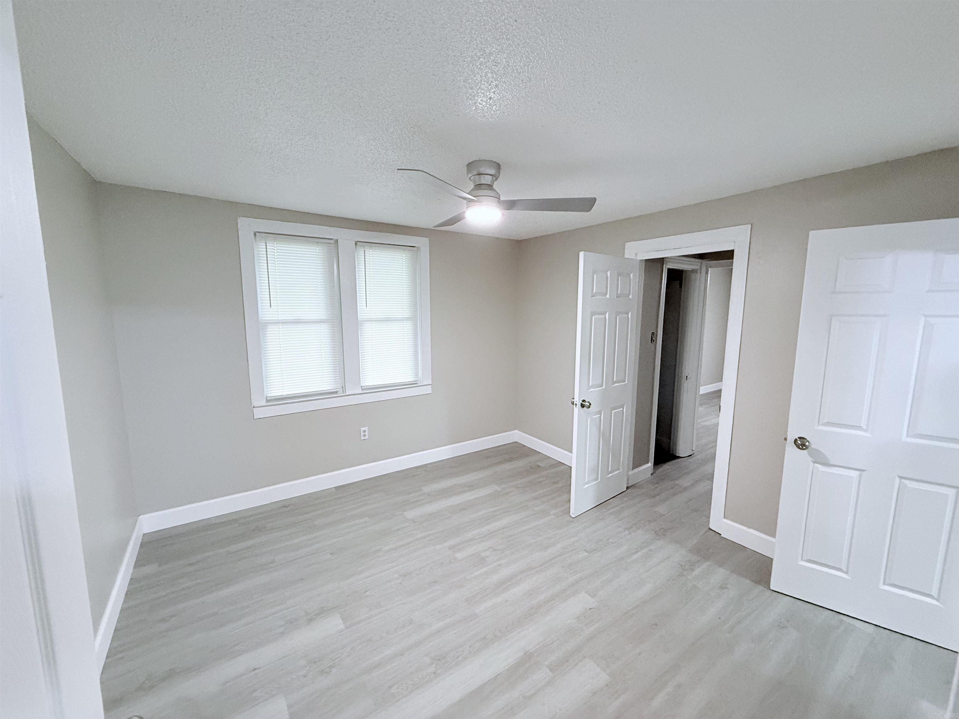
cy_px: 360
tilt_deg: -6.6
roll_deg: -0.1
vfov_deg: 85.7
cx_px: 480
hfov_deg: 102.1
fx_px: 388
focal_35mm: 14
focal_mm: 2.22
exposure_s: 1/60
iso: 500
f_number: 2.2
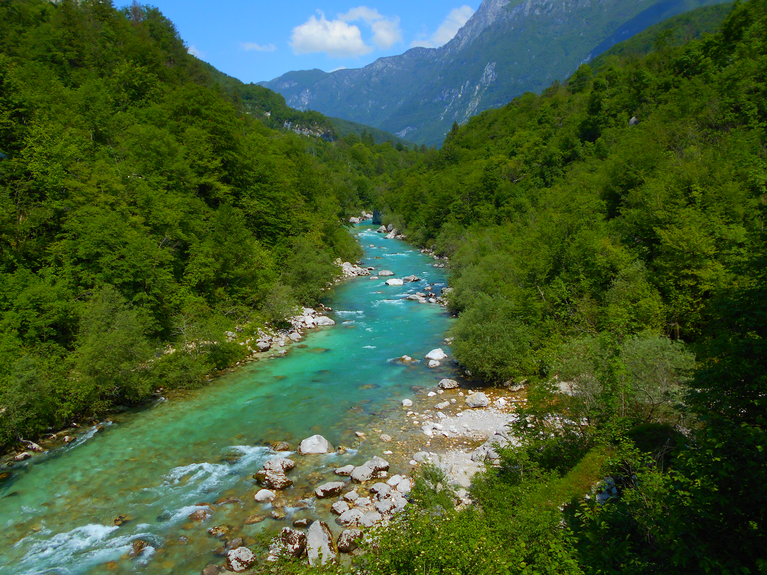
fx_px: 665
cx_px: 384
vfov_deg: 46.8
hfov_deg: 60.0
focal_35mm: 30
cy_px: 288
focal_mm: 5.1
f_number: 3.4
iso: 80
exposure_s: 1/1250
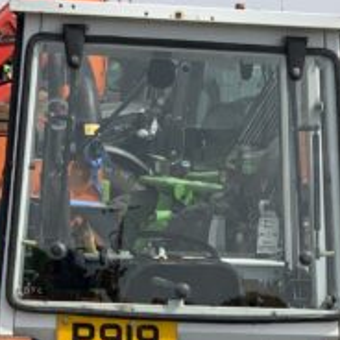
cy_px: 516
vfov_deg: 11.7
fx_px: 1589
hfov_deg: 12.1
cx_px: 305
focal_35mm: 143
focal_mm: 3
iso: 16
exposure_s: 1/1912
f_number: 1.8
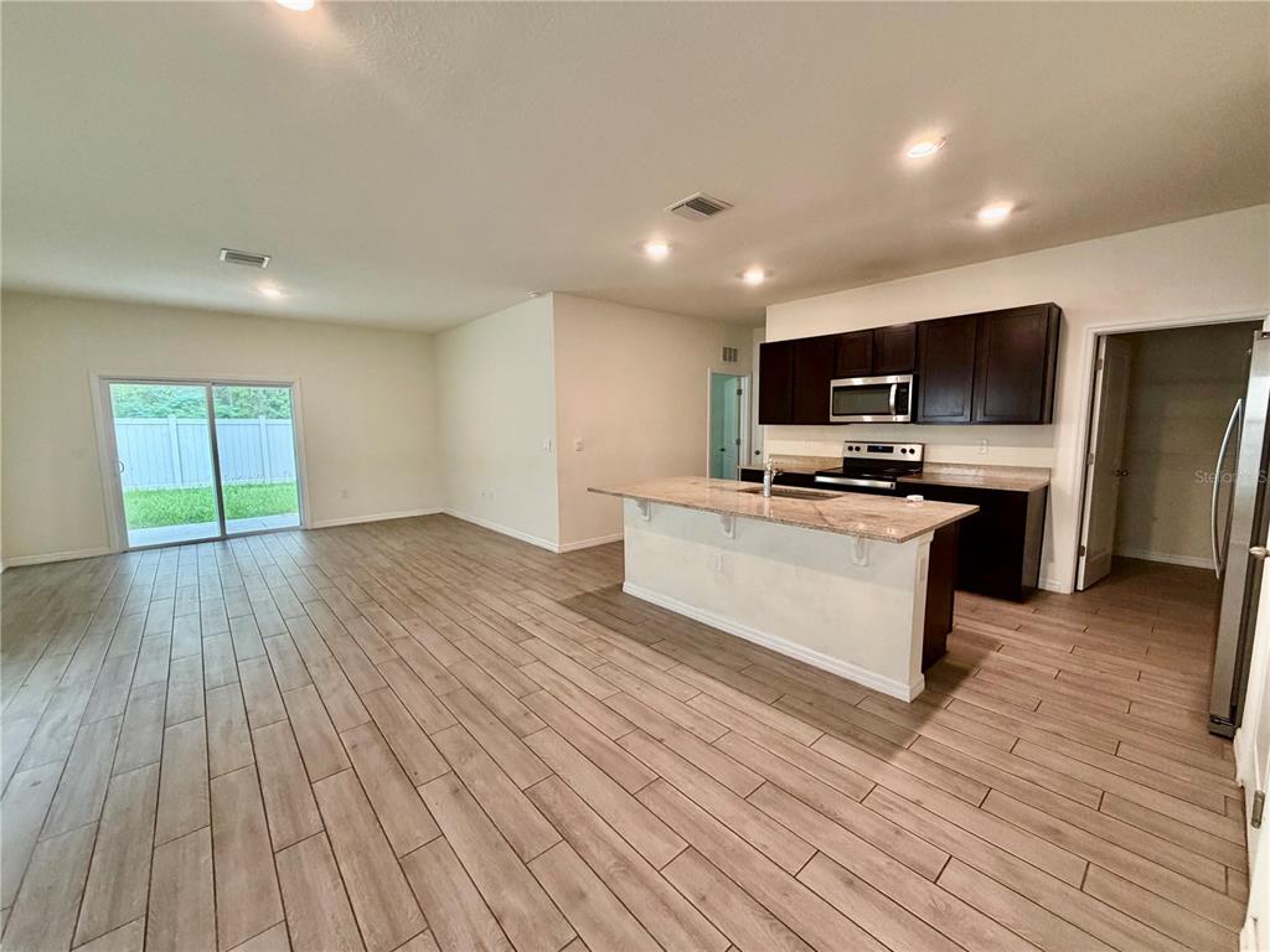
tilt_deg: -6.5
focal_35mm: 14
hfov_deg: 102.1
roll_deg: +1.0
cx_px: 635
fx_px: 514
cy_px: 476
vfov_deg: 85.7
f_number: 2.2
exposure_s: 1/60
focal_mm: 2.22
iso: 250
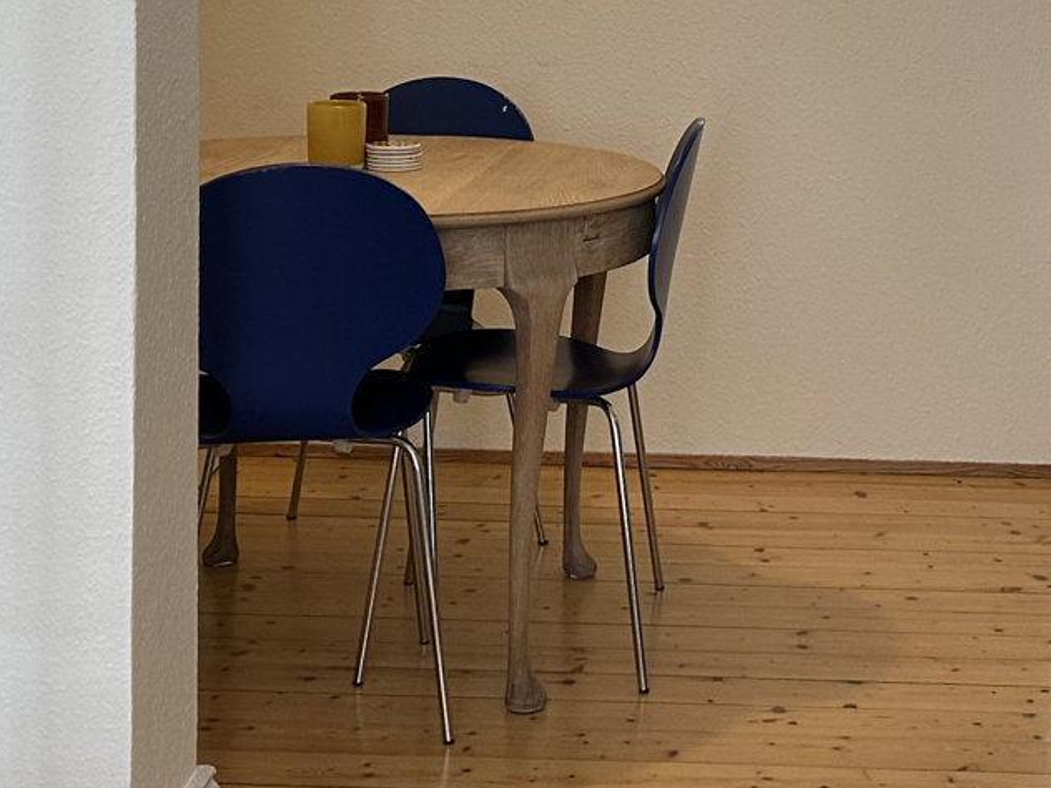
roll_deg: +0.6
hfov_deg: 25.5
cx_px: 712
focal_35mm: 76
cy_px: 47
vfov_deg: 19.0
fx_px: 2307
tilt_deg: -3.5
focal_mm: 6.86
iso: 160
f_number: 1.78
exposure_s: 1/100
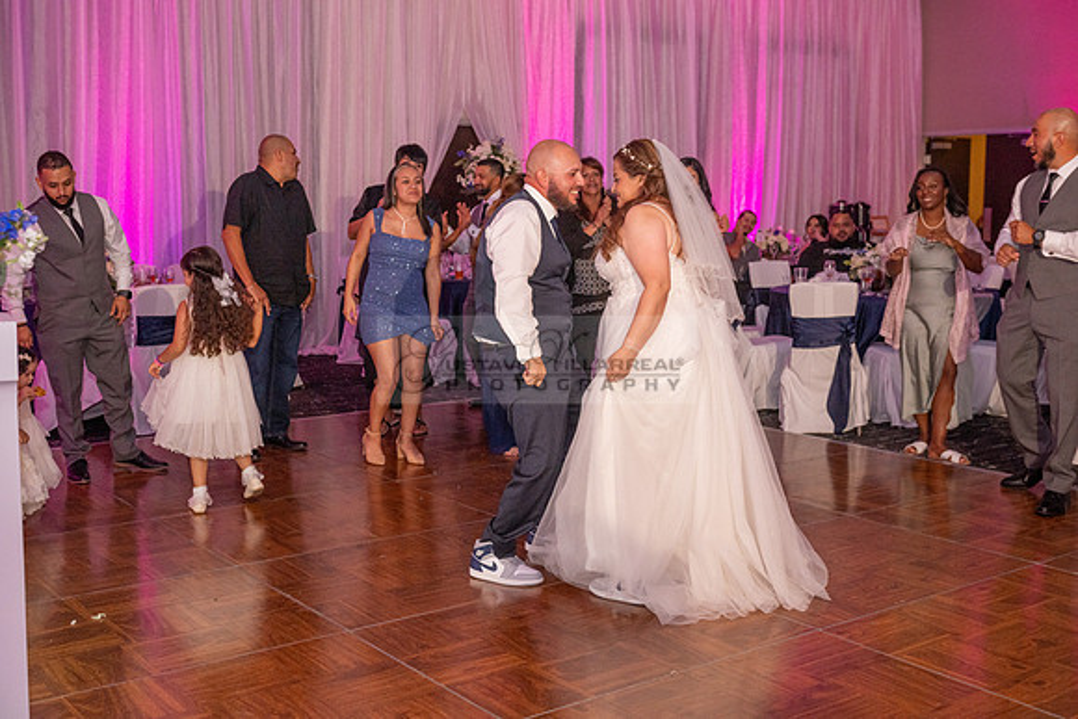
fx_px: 1258
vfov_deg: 31.9
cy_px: 360
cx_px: 539
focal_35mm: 42
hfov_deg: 46.4
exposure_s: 1/200
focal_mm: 42
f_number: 4.5
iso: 1600
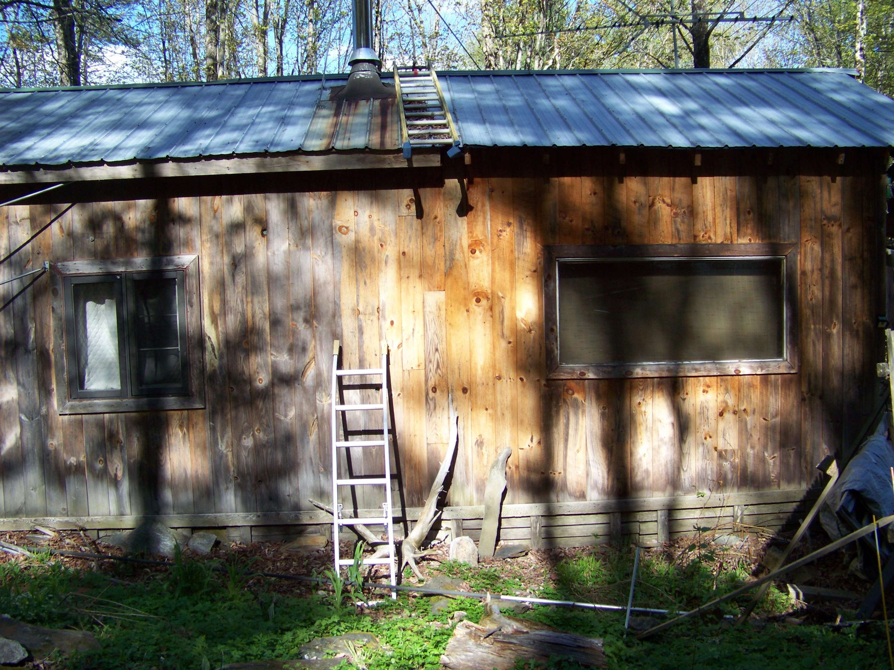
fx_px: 930
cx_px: 447
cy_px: 335
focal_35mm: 36
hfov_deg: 51.4
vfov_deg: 39.7
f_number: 2.8
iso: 69
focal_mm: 5.85
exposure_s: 1/320
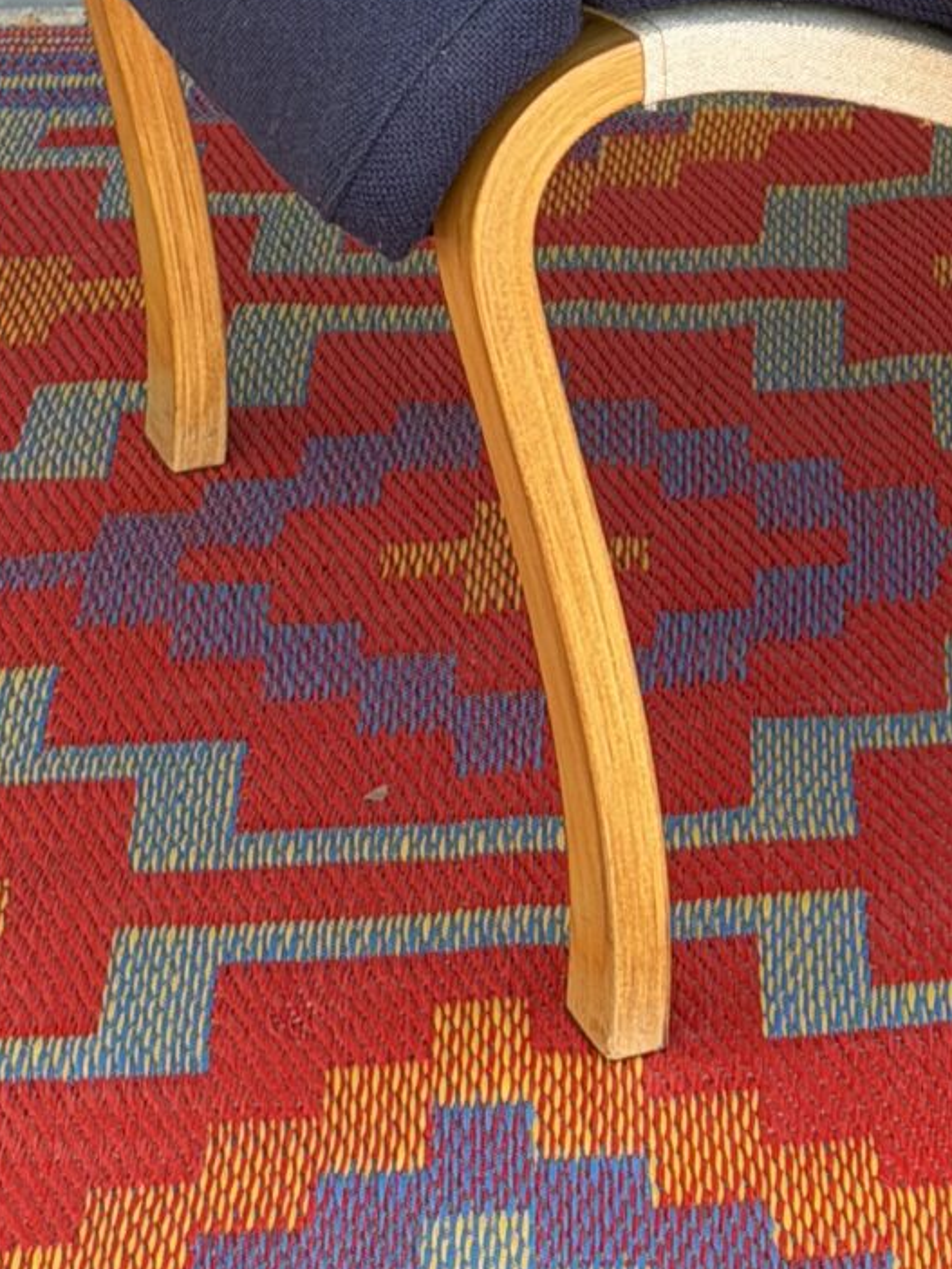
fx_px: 6413
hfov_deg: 8.3
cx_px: 1479
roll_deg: -1.7
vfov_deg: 11.0
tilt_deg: -14.3
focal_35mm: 175
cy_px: -374
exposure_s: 1/162
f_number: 1.78
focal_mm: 6.76
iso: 50
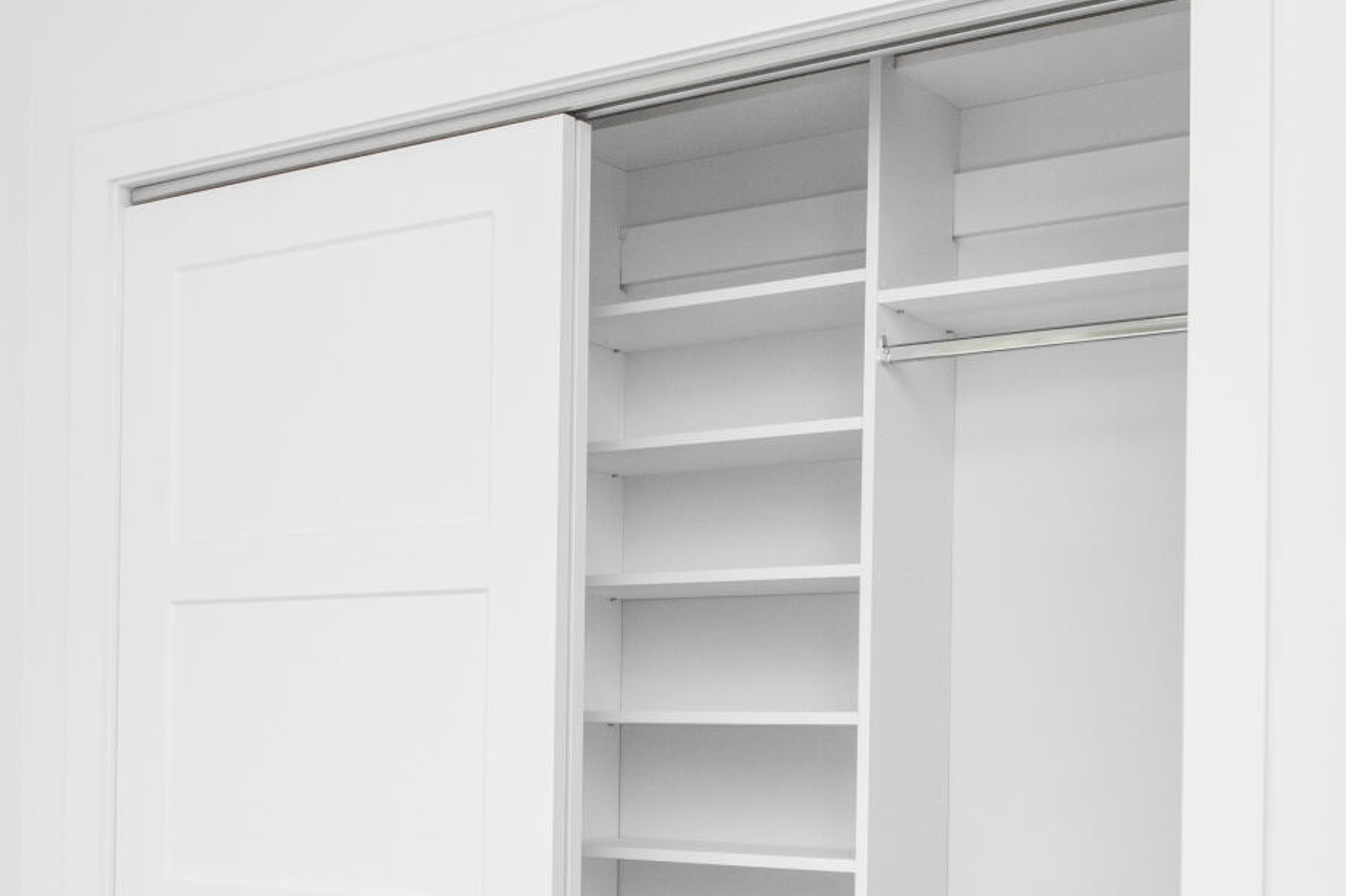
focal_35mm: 52
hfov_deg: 37.2
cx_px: 328
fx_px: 1944
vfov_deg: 25.5
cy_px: 737
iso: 400
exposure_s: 1/250
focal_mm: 16
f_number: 9
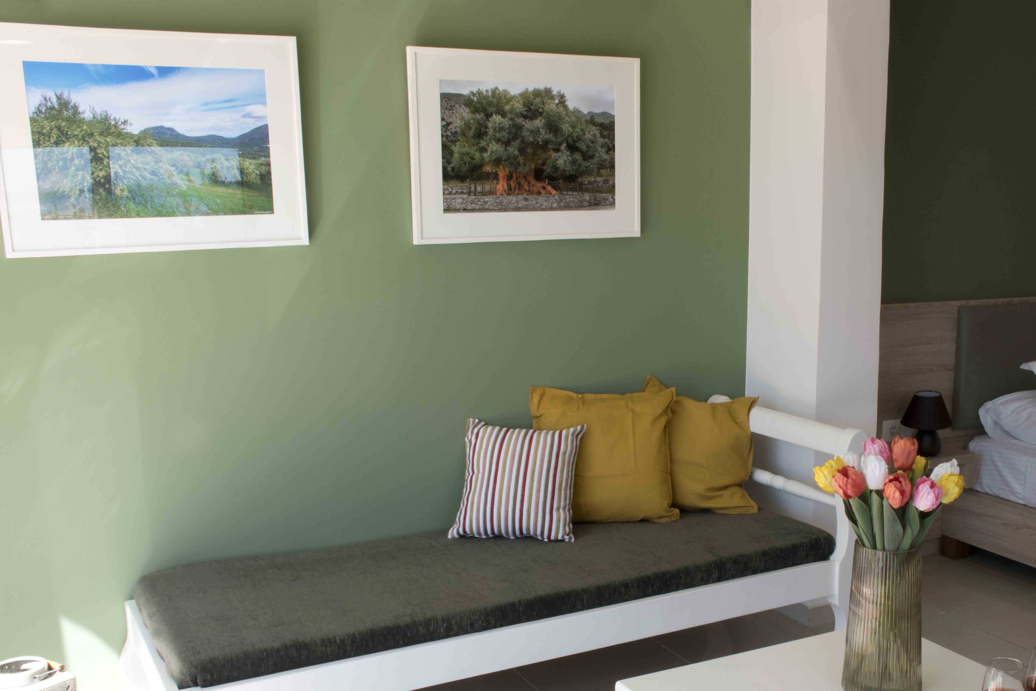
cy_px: 346
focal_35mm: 30
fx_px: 863
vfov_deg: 43.6
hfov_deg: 61.9
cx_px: 518
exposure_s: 1/15
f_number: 22
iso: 250
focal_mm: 20
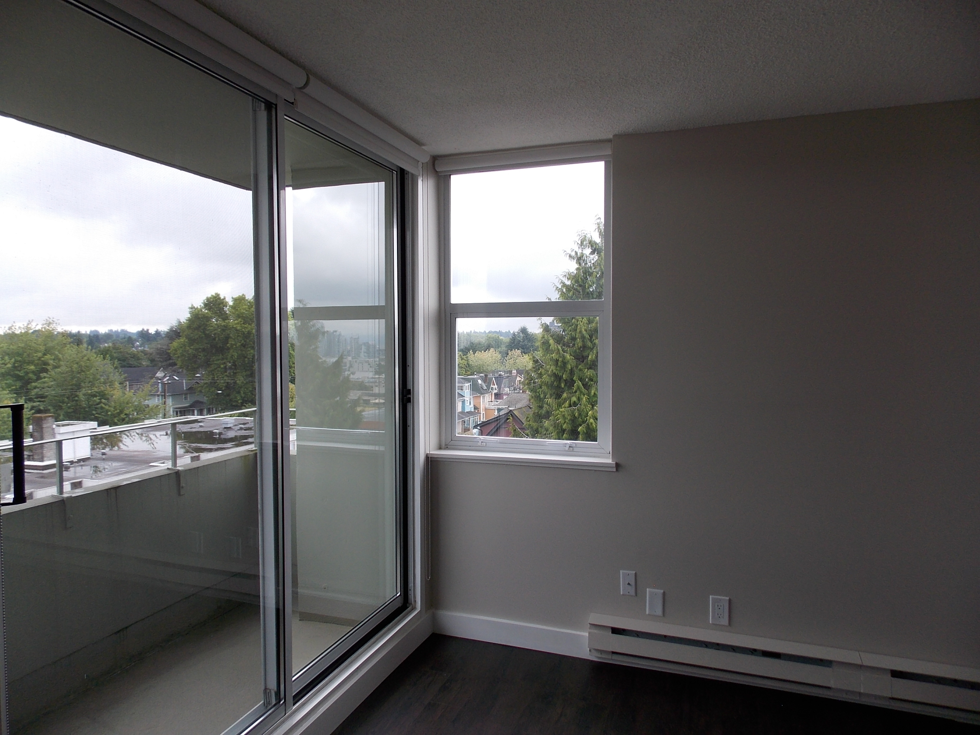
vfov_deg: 58.9
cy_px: 368
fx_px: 651
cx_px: 490
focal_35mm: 23
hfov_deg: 73.9
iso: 80
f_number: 3.1
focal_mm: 4
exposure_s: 1/100
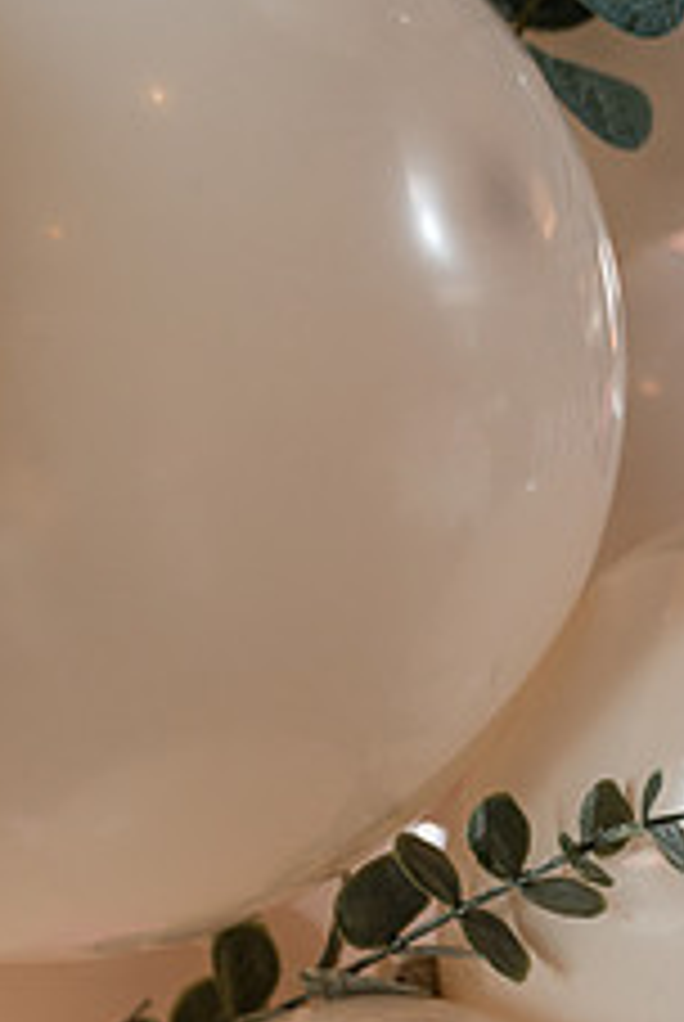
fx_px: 2642
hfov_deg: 14.6
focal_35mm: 93
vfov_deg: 21.7
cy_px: 783
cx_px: 626
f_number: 4
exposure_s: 1/250
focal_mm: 47
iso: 800
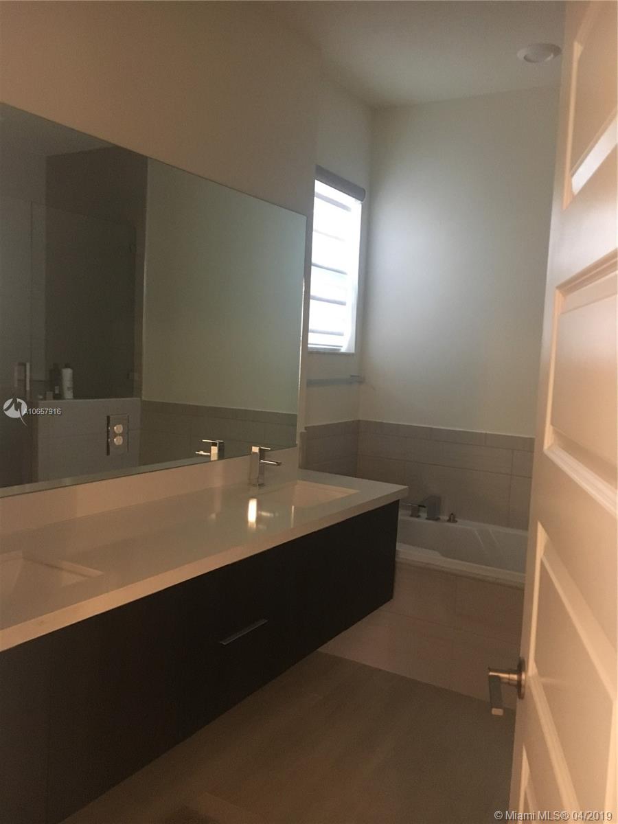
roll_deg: -2.7
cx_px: 309
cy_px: 412
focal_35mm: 29
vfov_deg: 61.7
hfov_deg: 48.2
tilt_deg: -5.5
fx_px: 690
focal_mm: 4.15
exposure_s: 1/15
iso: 250
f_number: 2.2
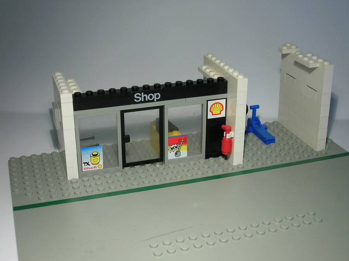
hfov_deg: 38.2
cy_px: 130
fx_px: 504
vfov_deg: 29.1
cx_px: 174
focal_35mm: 50
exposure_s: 1/23.7
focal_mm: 8.4
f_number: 3.3
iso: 50
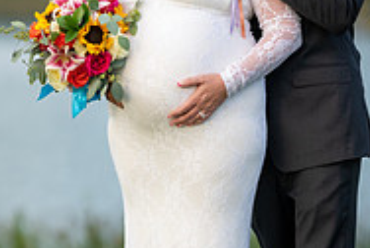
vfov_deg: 6.8
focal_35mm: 203
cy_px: 57
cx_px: 146
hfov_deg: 10.1
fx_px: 2090
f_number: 1.4
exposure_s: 1/4000
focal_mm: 85
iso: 800
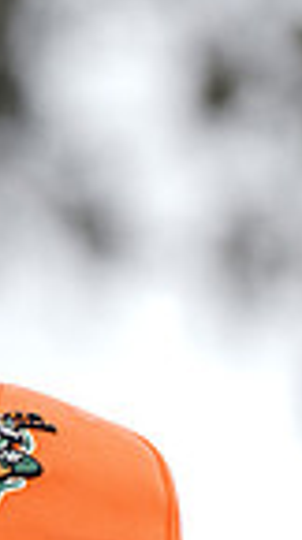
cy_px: 946
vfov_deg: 2.8
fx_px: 10948
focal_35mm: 765
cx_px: -69
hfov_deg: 1.6
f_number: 5.6
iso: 50
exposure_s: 1/250
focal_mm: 182
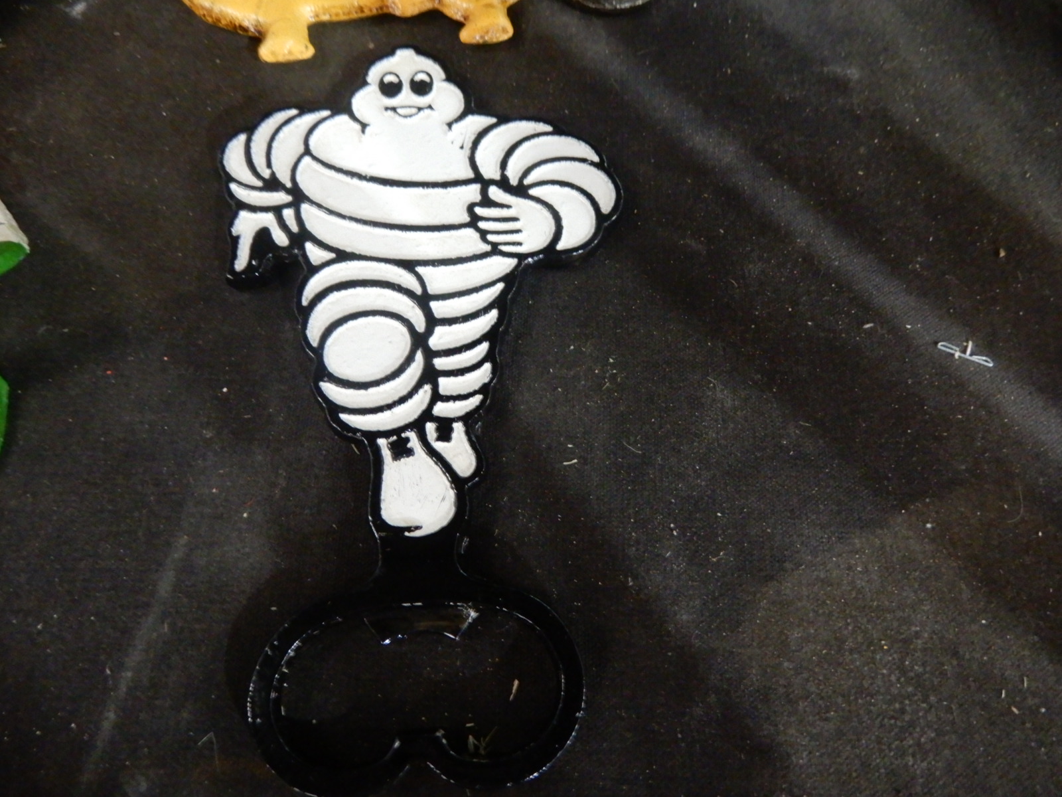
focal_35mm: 24
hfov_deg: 71.6
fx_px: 736
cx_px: 531
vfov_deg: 56.8
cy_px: 398
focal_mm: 4.3
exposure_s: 1/6
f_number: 3.4
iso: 800
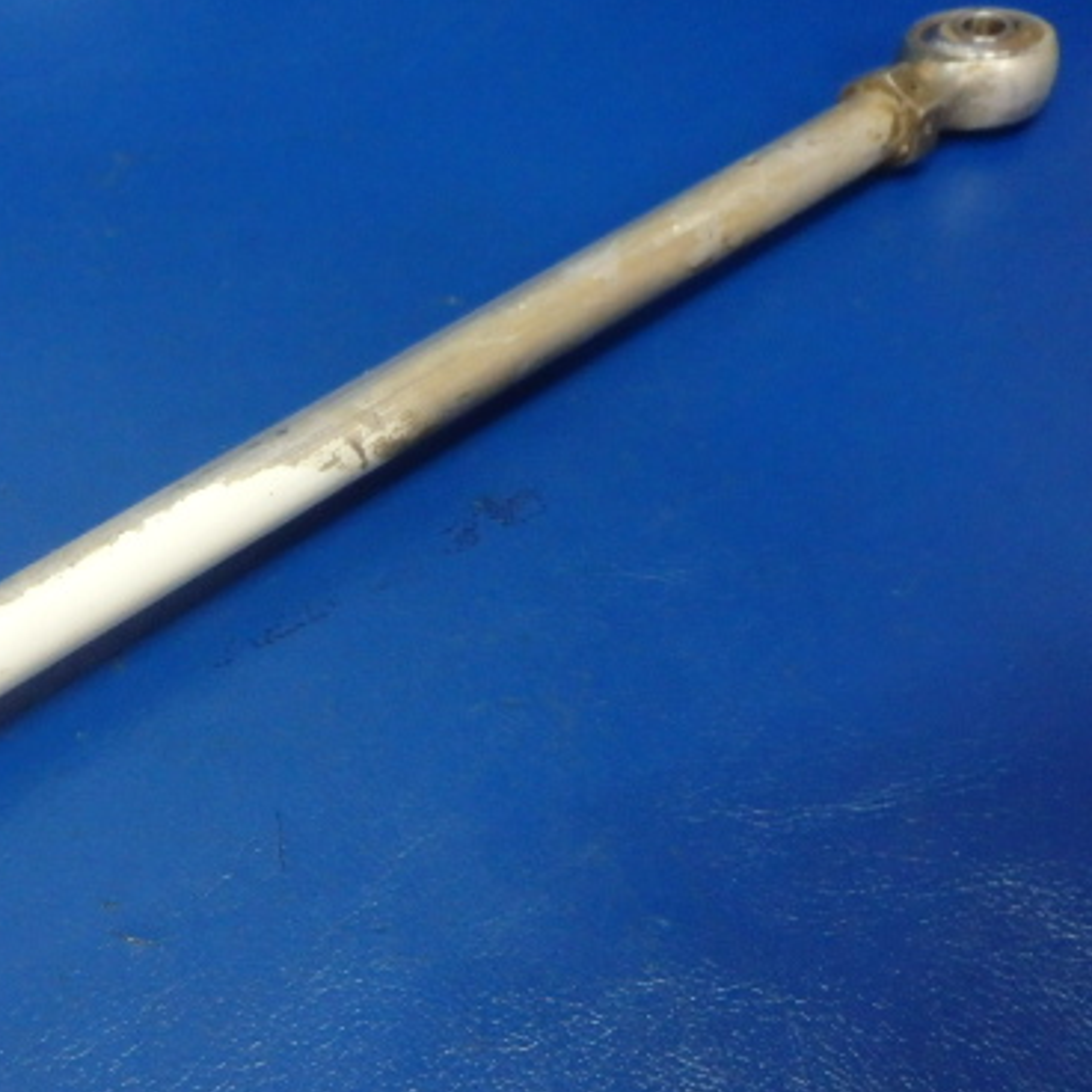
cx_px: 190
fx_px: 1535
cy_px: 617
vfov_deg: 39.1
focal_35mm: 43
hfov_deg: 37.5
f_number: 3.9
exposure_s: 1/30
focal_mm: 5
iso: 800
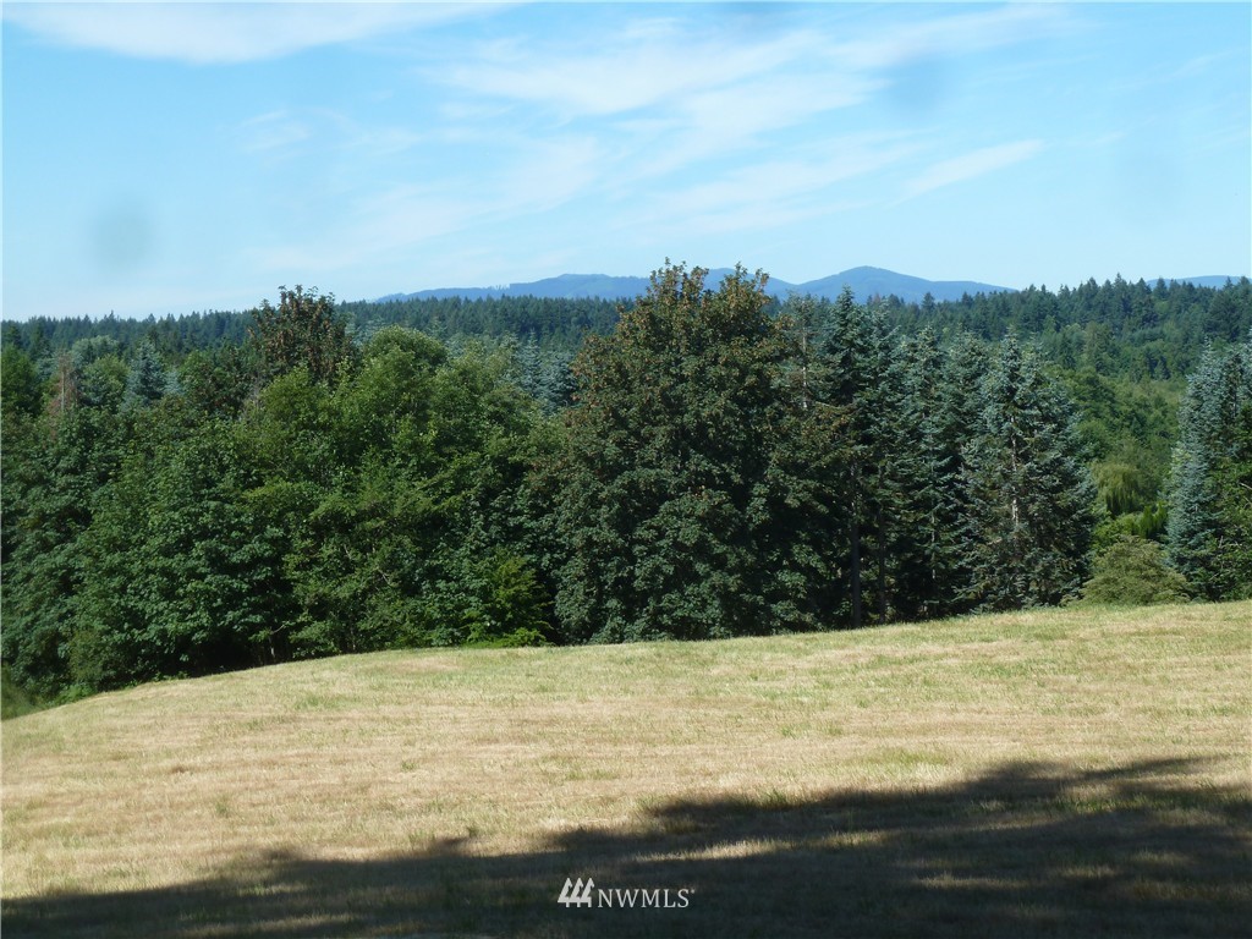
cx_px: 626
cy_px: 470
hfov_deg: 25.0
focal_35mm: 78
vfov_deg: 18.9
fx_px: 2821
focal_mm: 12.8
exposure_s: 1/400
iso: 80
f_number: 4.5
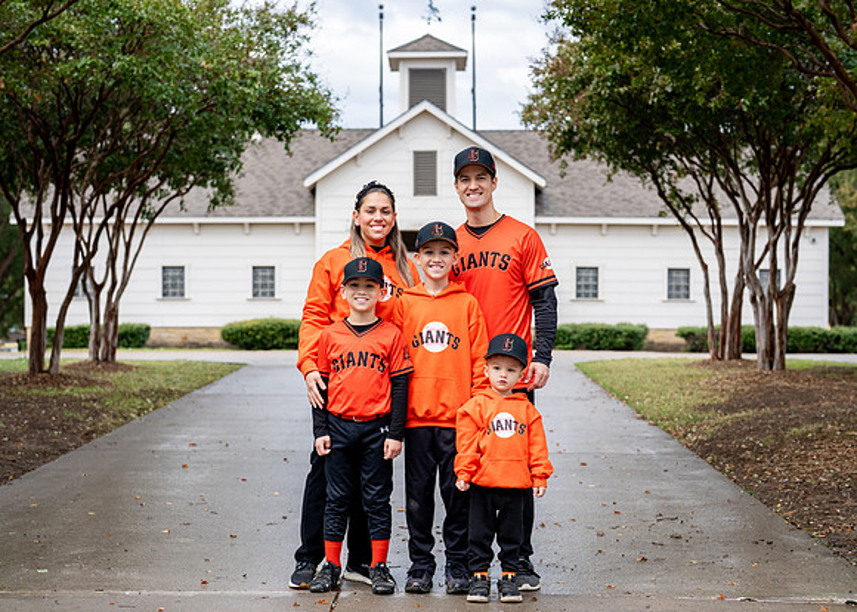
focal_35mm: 60
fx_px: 1457
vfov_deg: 23.7
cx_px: 422
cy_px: 342
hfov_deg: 32.8
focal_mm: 50
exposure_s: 1/1250
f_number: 2.8
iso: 250
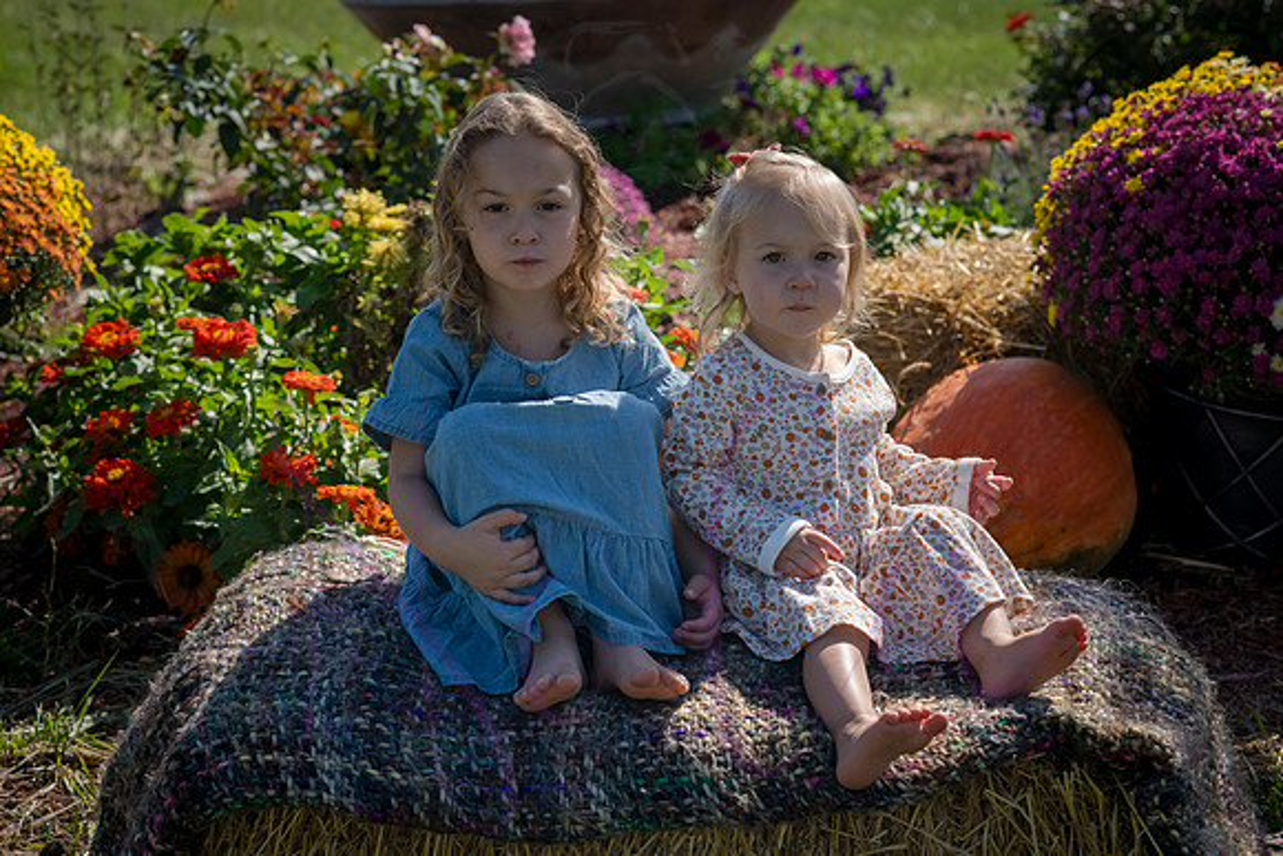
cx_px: 642
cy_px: 428
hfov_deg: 23.9
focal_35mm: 85
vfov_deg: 16.1
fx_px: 3030
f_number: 6.3
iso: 400
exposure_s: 1/1250
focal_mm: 85
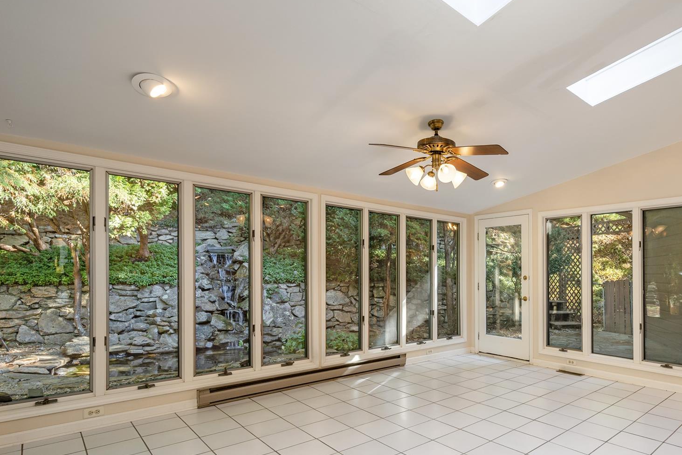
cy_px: 277
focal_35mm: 21
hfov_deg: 79.5
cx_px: 433
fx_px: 398
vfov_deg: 59.0
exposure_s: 1/50
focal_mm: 15
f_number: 7.1
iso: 320
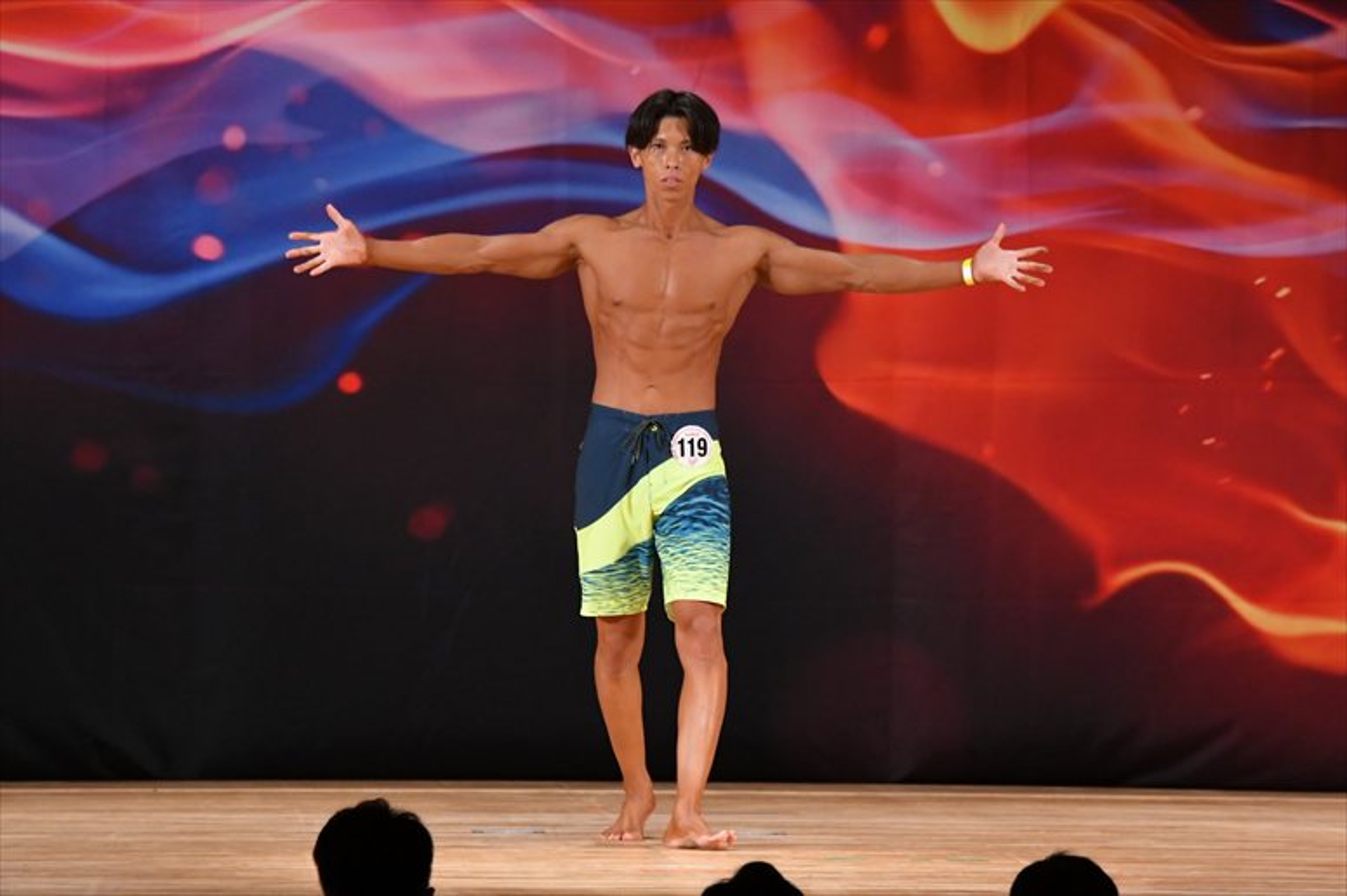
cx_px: 674
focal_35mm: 240
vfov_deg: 5.7
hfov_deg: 8.6
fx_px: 8976
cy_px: 448
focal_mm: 160
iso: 3200
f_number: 5.6
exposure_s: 1/400
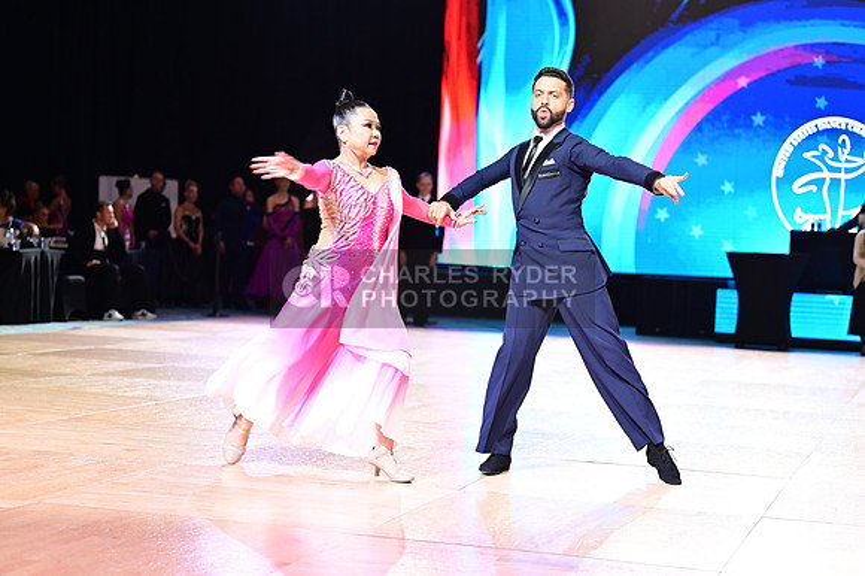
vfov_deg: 19.4
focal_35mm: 70
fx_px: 1681
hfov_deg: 28.9
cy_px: 288
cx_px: 432
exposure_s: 1/250
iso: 1600
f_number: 2.8
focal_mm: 70
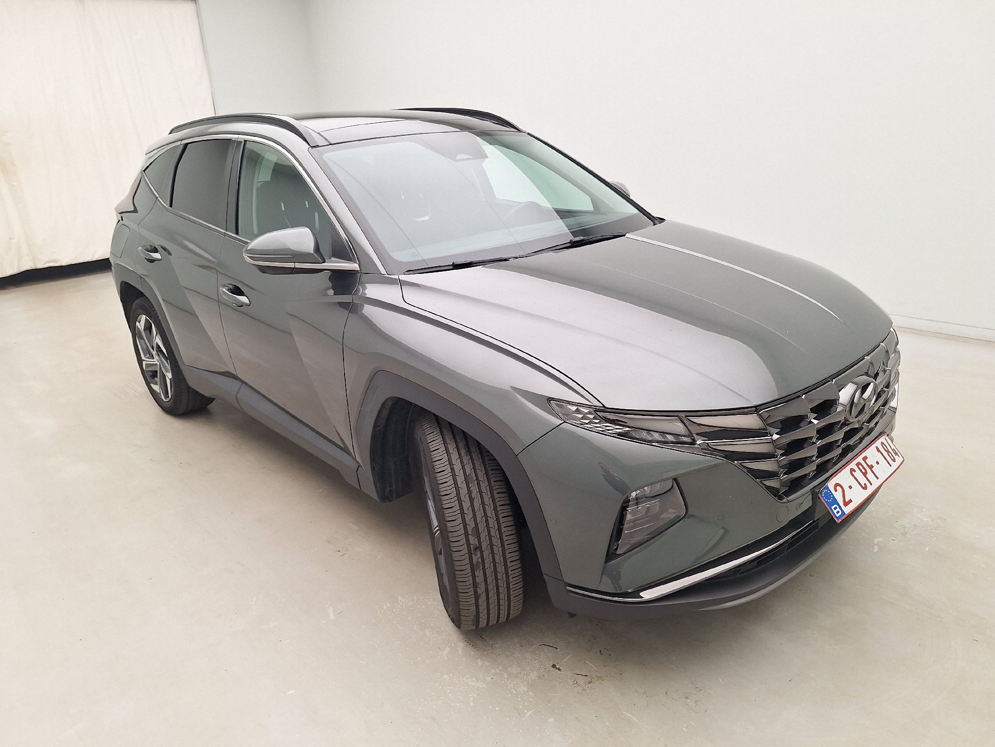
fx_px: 661
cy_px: 374
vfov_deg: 58.9
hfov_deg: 73.9
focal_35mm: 23
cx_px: 498
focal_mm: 5.54
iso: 64
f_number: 1.8
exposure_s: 1/100
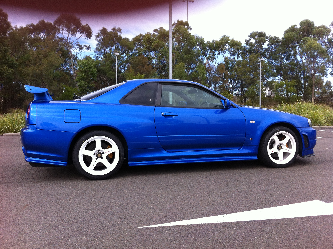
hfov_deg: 52.7
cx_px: 166
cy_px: 124
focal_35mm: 35
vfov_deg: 40.6
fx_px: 336
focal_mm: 3.85
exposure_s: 1/479
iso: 80
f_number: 2.8
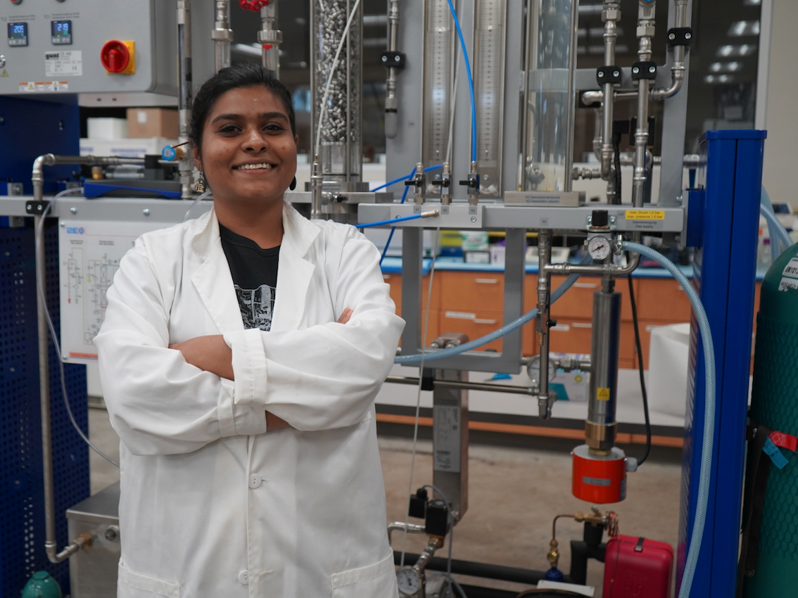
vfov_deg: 37.7
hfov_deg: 48.9
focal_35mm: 38
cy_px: 298
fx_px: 876
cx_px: 350
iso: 1600
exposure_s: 1/160
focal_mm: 35
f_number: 4
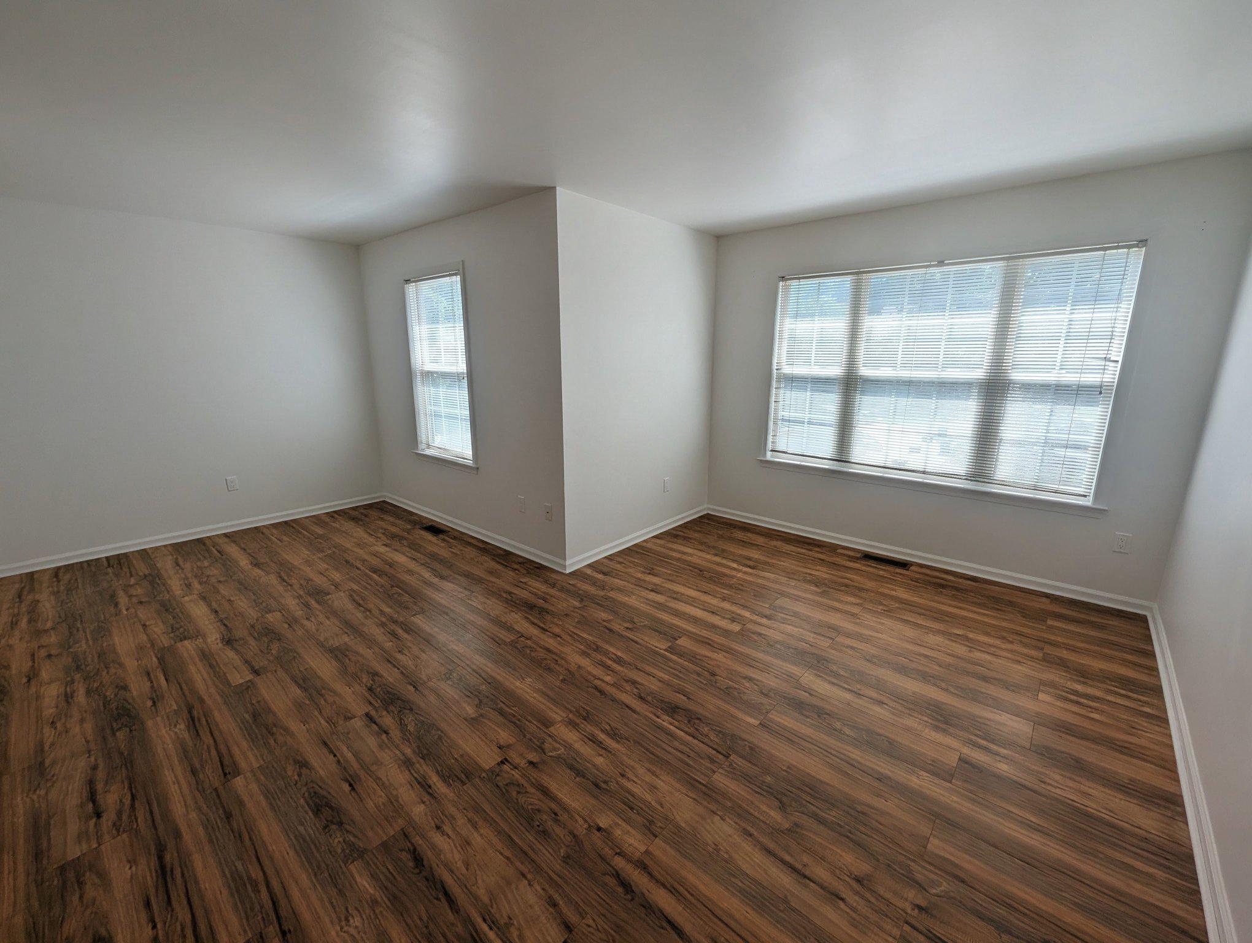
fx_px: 471
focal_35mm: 13
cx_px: 626
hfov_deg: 106.1
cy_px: 472
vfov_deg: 90.1
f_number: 2.2
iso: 48
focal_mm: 1.95
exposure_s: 1/235
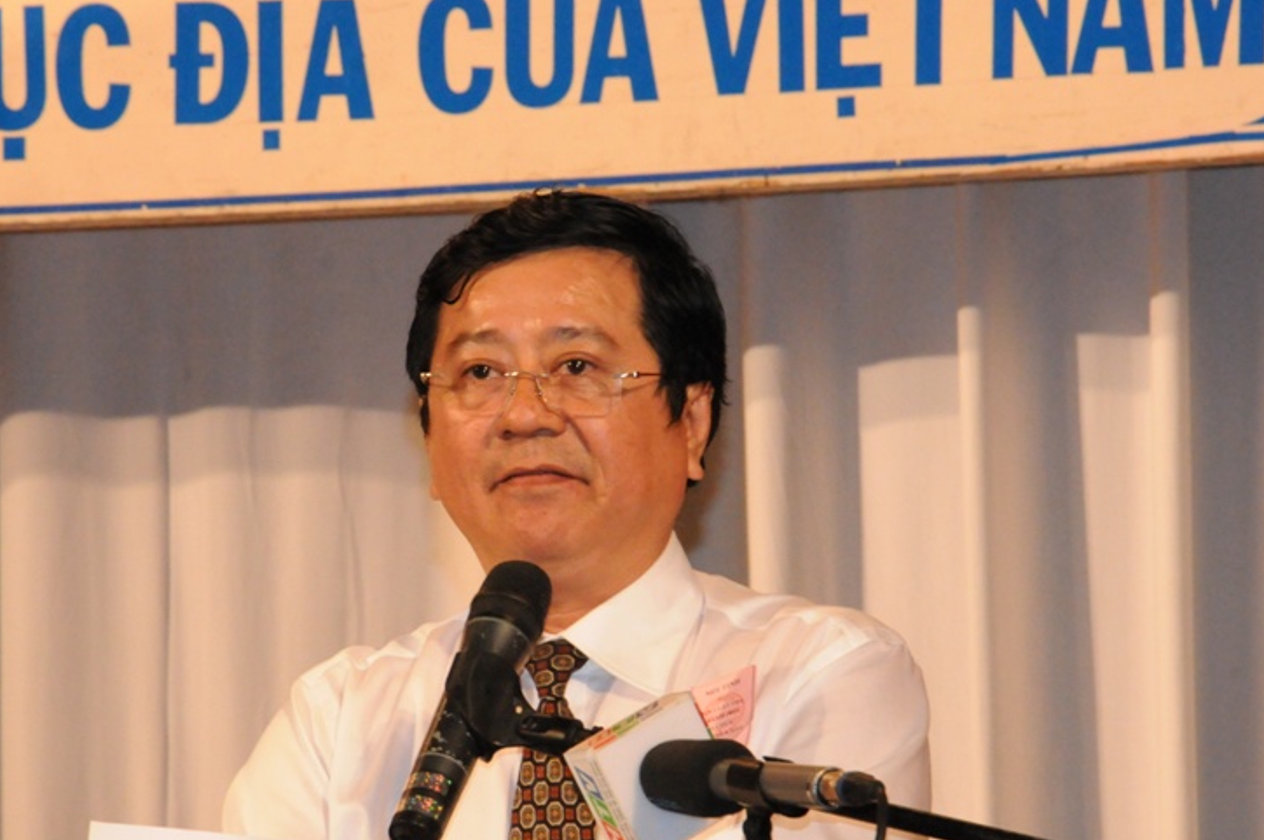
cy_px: 524
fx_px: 7811
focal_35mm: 223
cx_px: 576
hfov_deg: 9.3
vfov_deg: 6.2
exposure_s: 1/125
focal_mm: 105
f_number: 10
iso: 3200
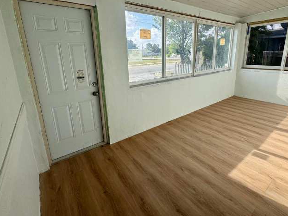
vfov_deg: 71.1
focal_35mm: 18
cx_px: 150
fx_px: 150
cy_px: 89
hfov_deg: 87.7
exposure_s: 1/720
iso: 40
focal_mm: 2.22
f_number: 2.2
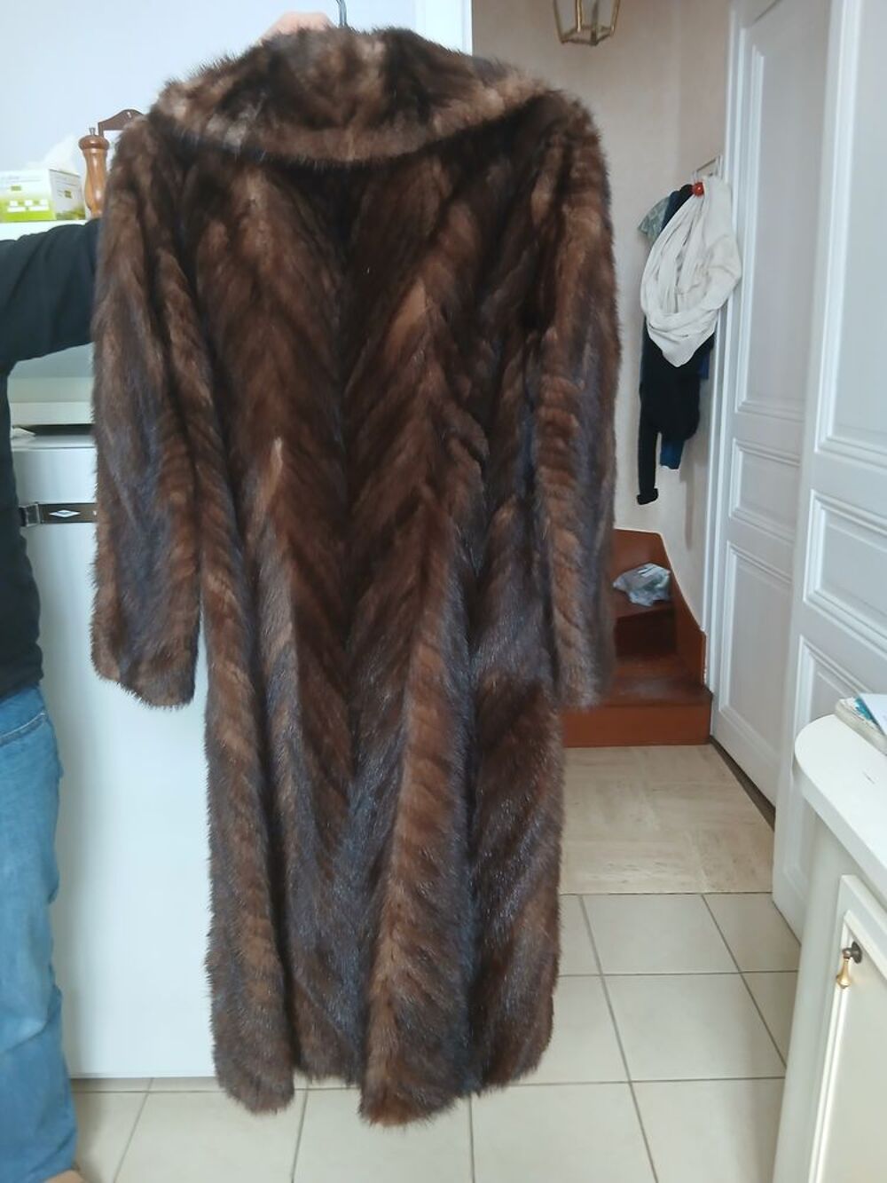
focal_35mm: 26
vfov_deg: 67.3
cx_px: 444
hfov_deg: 53.1
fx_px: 888
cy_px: 592
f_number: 1.8
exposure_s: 1/25
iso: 320
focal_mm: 3.98
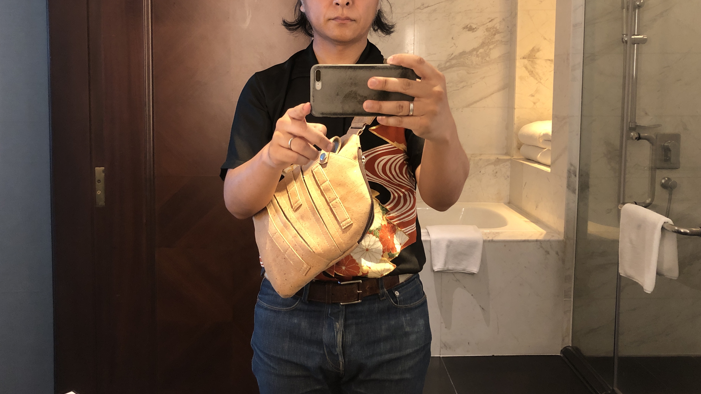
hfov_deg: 59.4
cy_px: 129
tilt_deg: -6.6
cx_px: 331
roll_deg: -0.2
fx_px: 613
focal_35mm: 33
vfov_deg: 35.3
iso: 80
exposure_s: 1/17
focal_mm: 3.99
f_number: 1.8
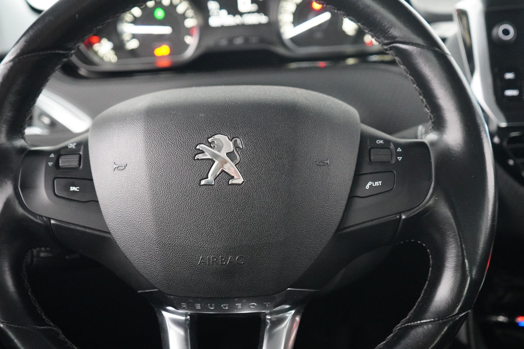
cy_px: 174
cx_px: 262
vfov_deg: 31.9
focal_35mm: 42
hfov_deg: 46.4
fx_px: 611
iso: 6400
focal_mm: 28
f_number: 3.5
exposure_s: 1/20
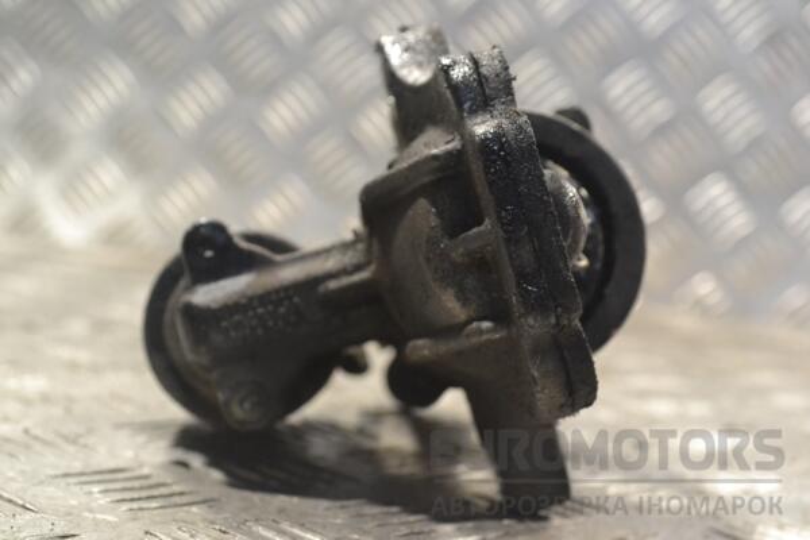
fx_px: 1485
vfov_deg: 20.6
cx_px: 405
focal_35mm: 66
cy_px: 270
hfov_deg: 30.5
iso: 3200
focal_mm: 44
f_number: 7.1
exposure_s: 1/200
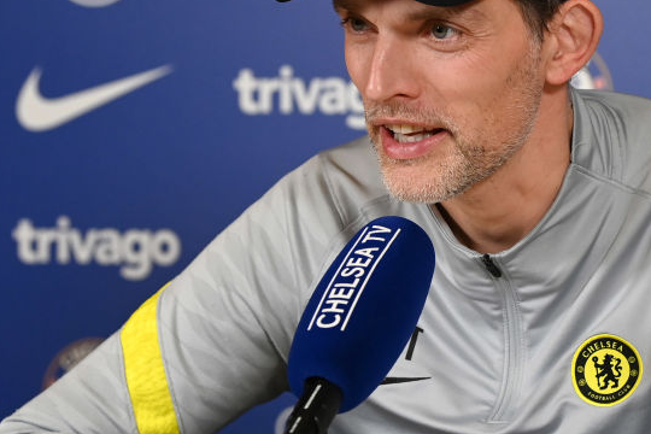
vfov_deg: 7.6
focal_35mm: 180
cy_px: 210
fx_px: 3255
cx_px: 483
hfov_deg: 11.4
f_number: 4
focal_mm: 95
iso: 2500
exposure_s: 1/400
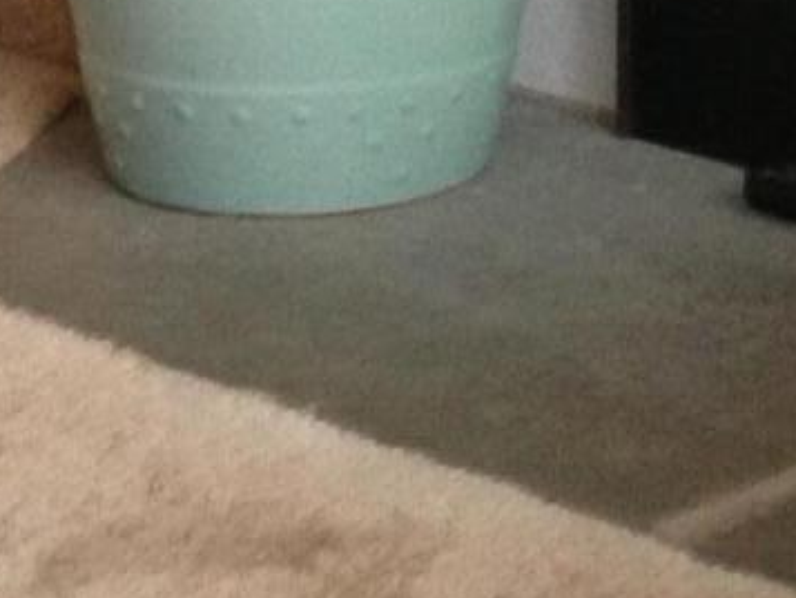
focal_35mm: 185
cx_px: 751
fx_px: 4256
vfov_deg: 7.8
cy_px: -431
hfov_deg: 10.6
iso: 200
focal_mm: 4.13
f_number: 2.4
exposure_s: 1/20
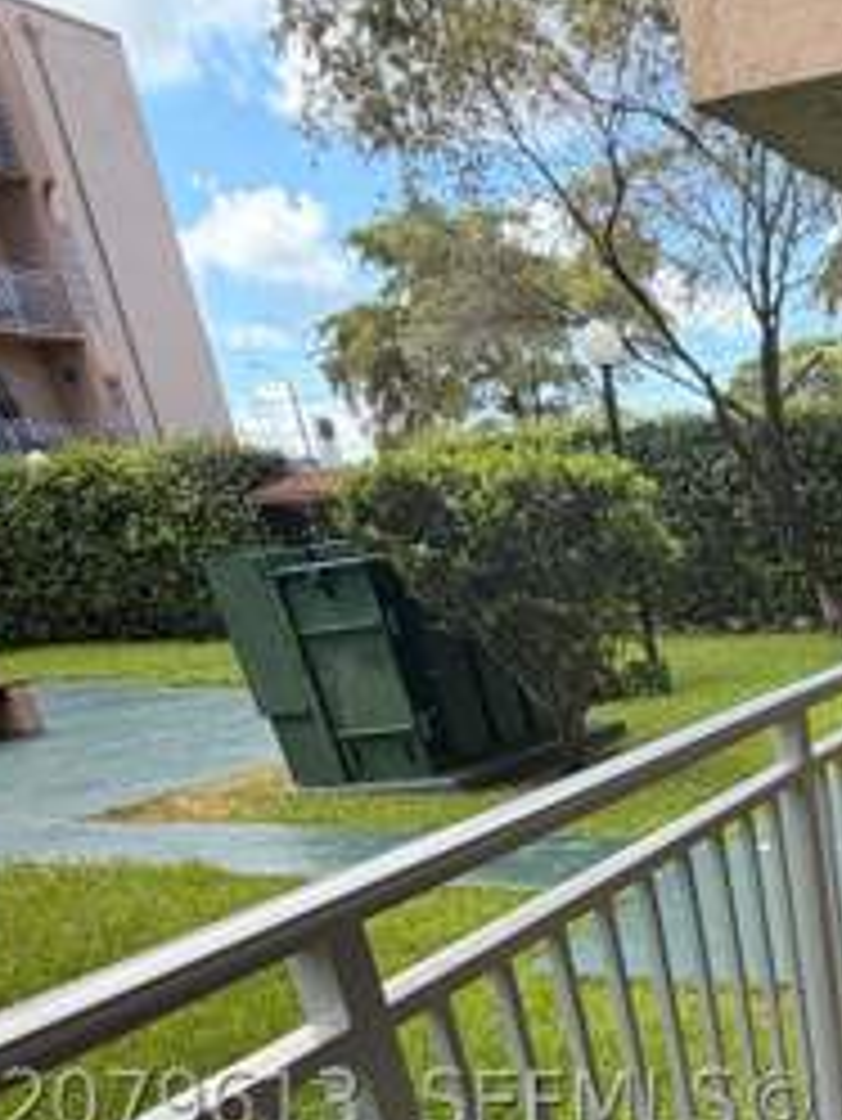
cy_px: 1102
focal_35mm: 36
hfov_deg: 33.9
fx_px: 1167
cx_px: 950
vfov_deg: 44.3
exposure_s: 1/465
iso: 64
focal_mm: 2.22
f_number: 2.2
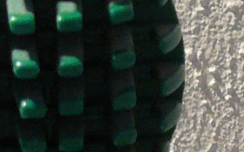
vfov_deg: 6.5
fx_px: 1323
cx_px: 245
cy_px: 221
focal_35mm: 199
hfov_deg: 10.4
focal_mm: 5.2
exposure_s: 1/25
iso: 200
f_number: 2.8
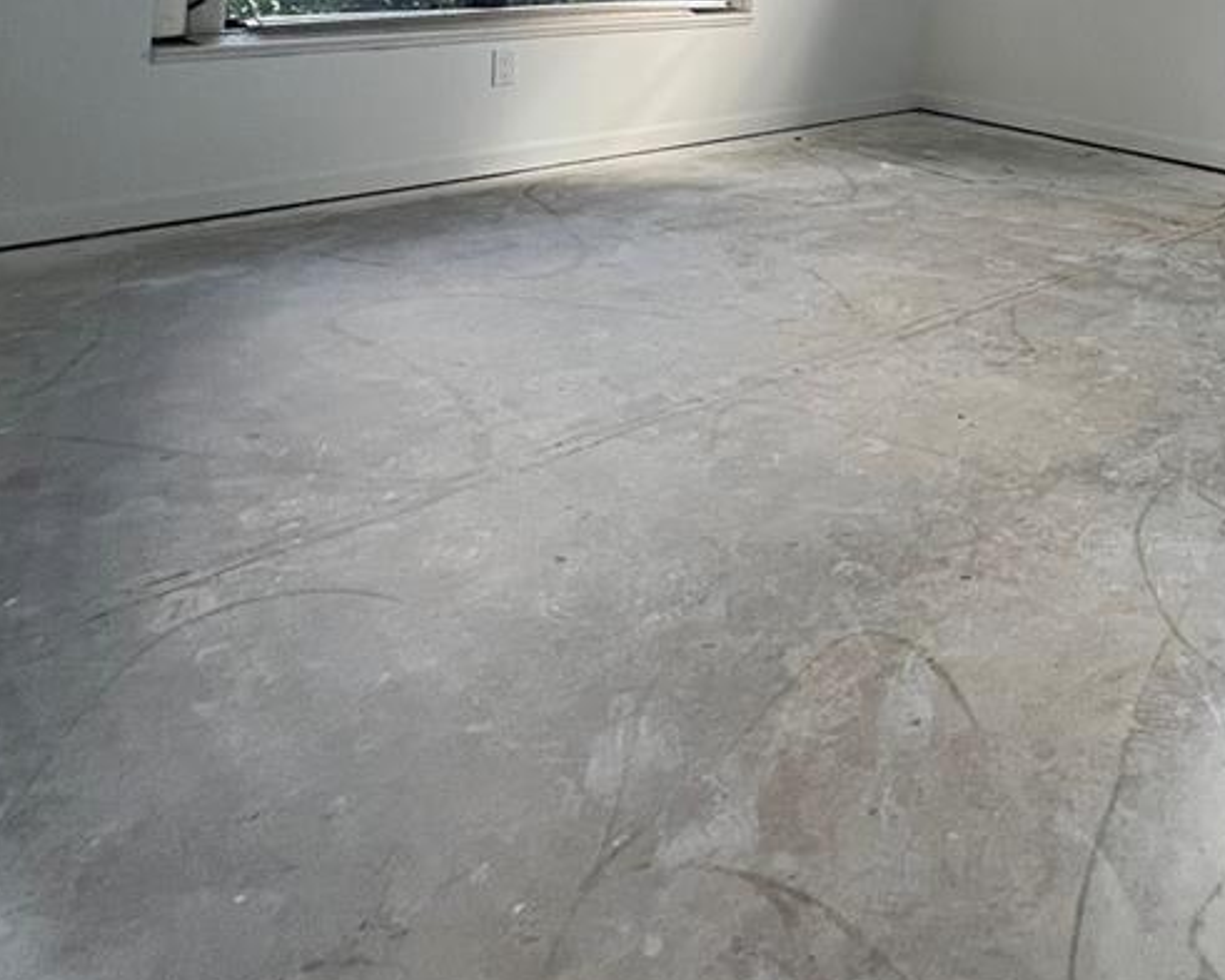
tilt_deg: +1.1
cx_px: 1103
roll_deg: -2.5
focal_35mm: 31
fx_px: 1124
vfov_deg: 38.2
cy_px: -122
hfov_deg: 50.7
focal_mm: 1.57
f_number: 1.8
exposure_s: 1/120
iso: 160
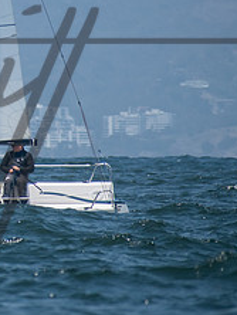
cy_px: 74
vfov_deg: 1.8
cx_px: -105
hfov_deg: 1.3
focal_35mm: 1130
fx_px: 10296
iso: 400
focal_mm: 300
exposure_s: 1/1600
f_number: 8
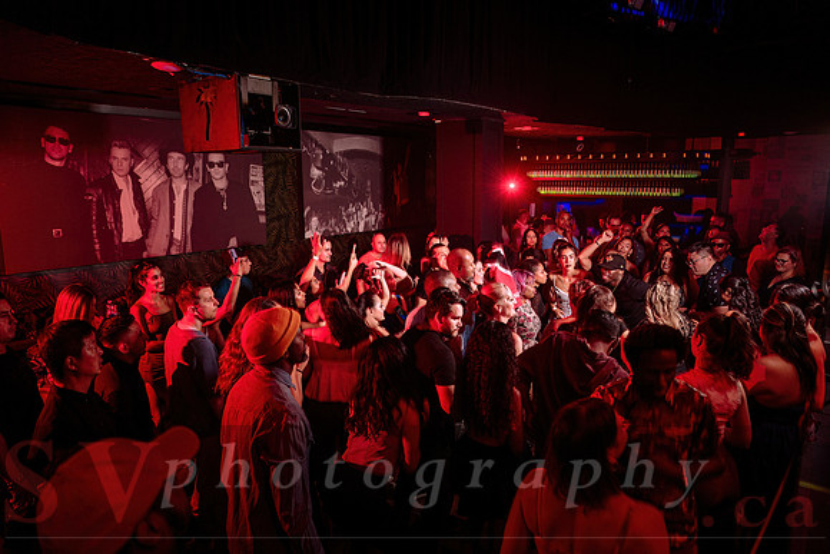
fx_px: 553
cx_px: 415
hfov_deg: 73.7
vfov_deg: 53.2
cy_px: 277
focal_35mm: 24
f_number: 3.2
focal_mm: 24
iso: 800
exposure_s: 1/40
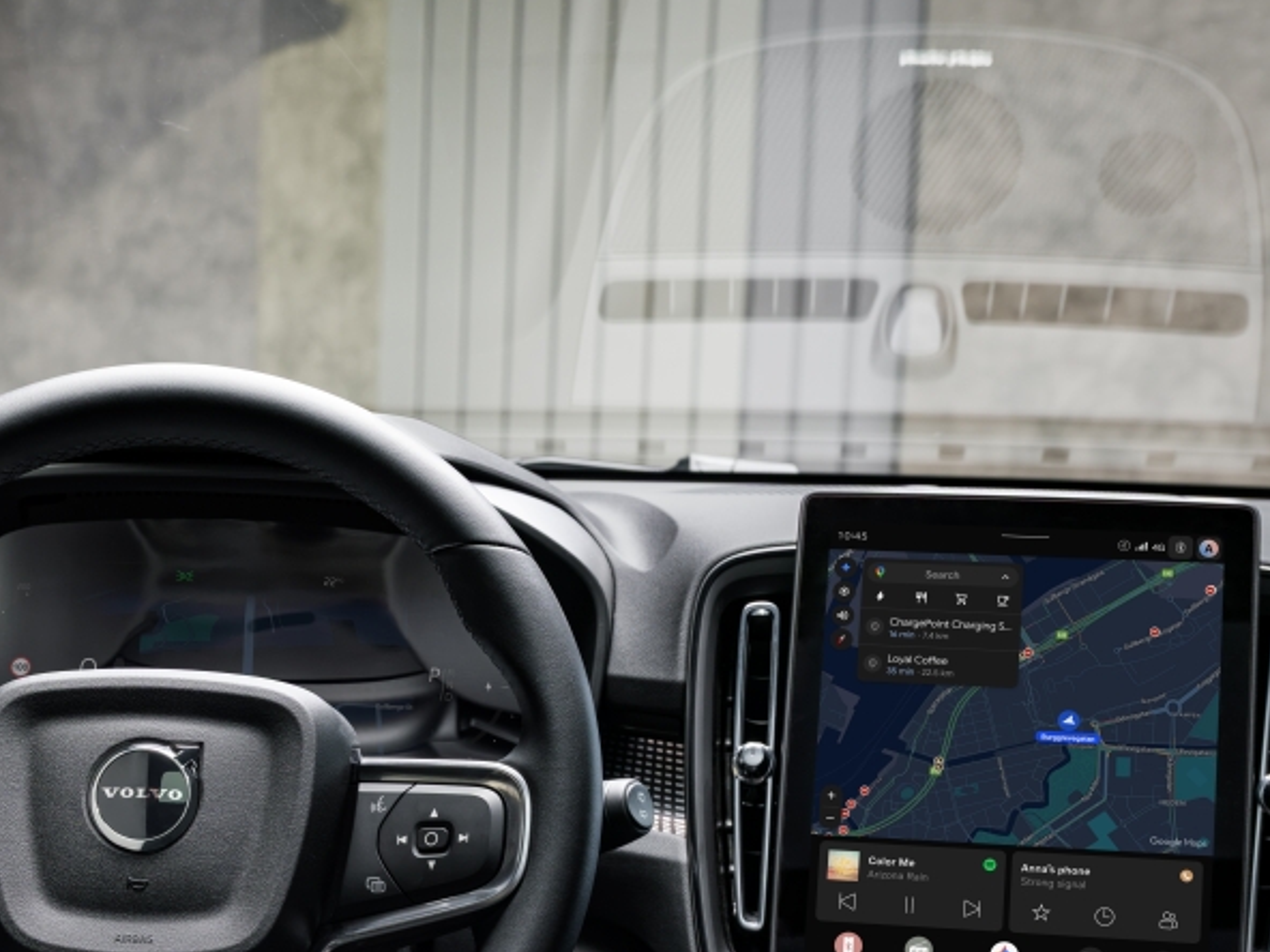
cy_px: 856
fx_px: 2752
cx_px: 339
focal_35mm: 75
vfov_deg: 19.3
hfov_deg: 25.7
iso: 800
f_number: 8
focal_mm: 46.5
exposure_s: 1/3
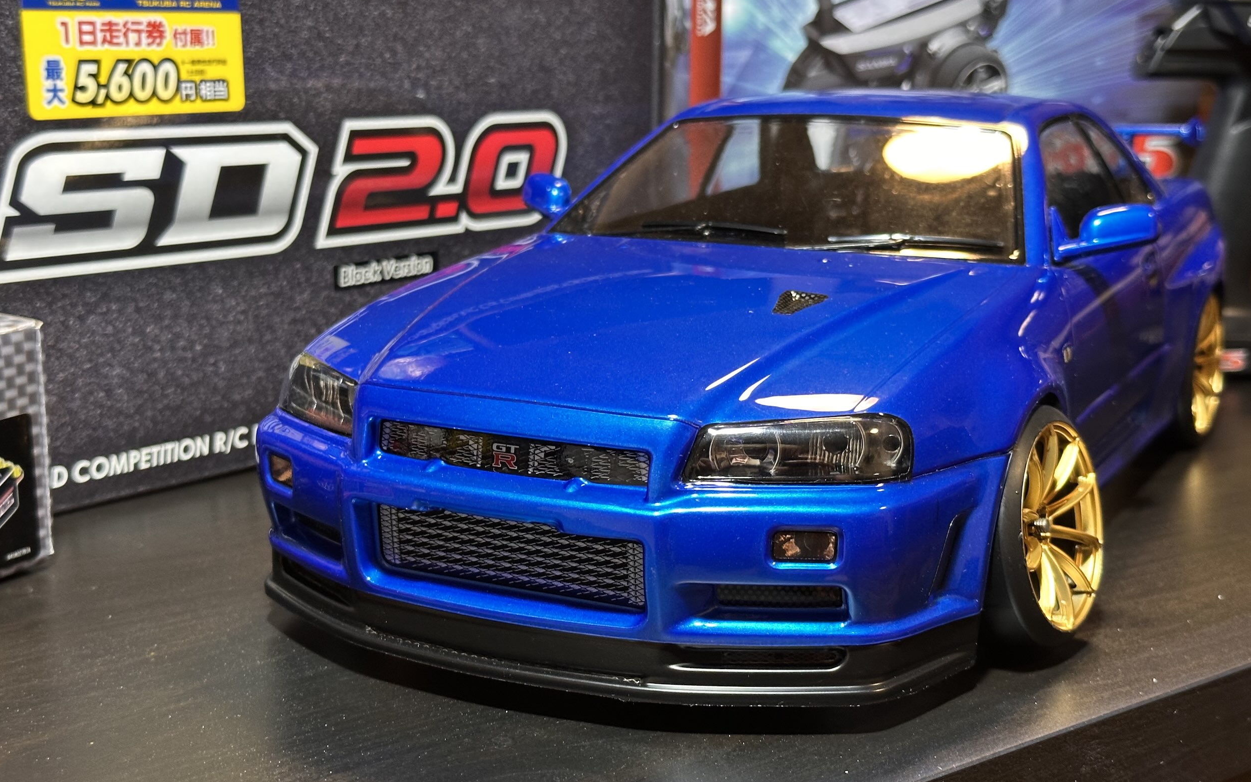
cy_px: 443
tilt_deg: -13.6
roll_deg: -1.2
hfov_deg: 39.6
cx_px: 626
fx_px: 1739
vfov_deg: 25.3
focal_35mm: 51
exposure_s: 1/33
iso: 250
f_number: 1.78
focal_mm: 6.86
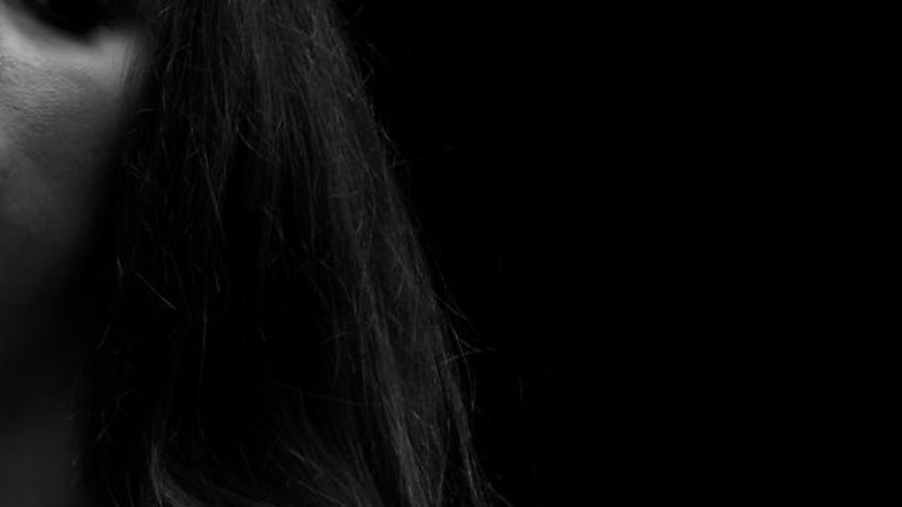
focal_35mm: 157
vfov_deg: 7.2
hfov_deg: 13.5
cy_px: 1275
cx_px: -35
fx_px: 3755
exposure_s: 1/125
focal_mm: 23
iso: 200
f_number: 11
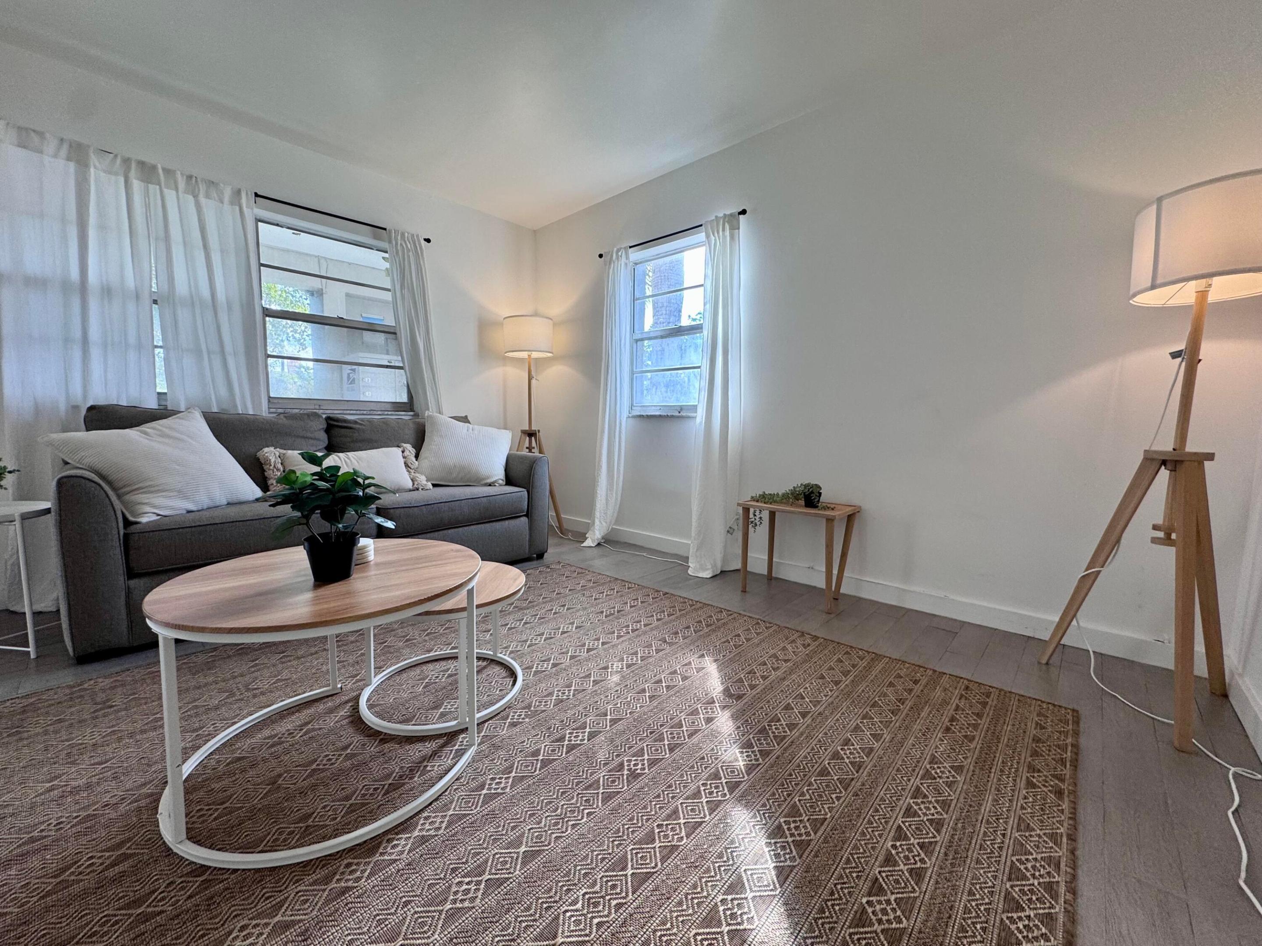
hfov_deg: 102.1
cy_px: 473
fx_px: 510
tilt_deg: -7.0
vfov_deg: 85.7
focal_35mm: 14
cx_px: 631
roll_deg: -1.0
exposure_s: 1/120
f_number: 2.2
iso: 64
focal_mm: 2.22
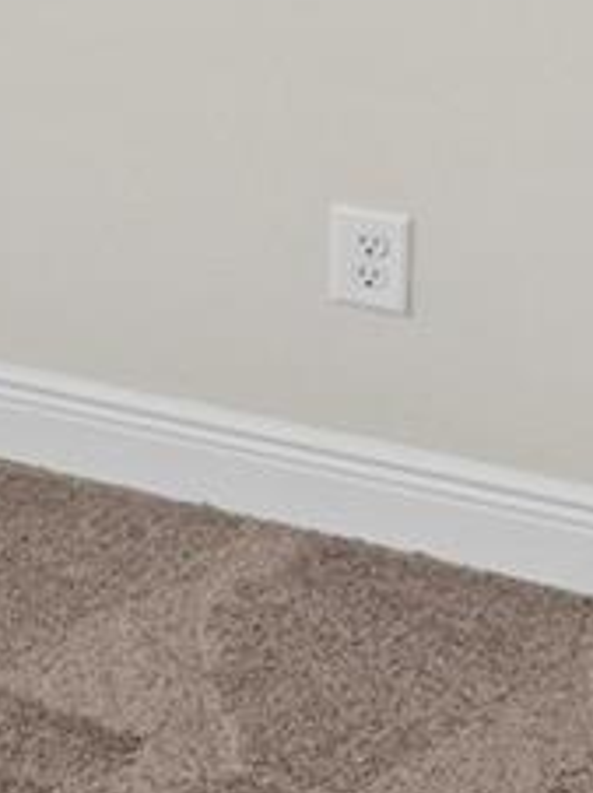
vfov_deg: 16.3
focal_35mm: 109
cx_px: -1618
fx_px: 2494
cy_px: -432
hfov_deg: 8.6
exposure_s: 1/15
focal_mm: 16
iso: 400
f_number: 8
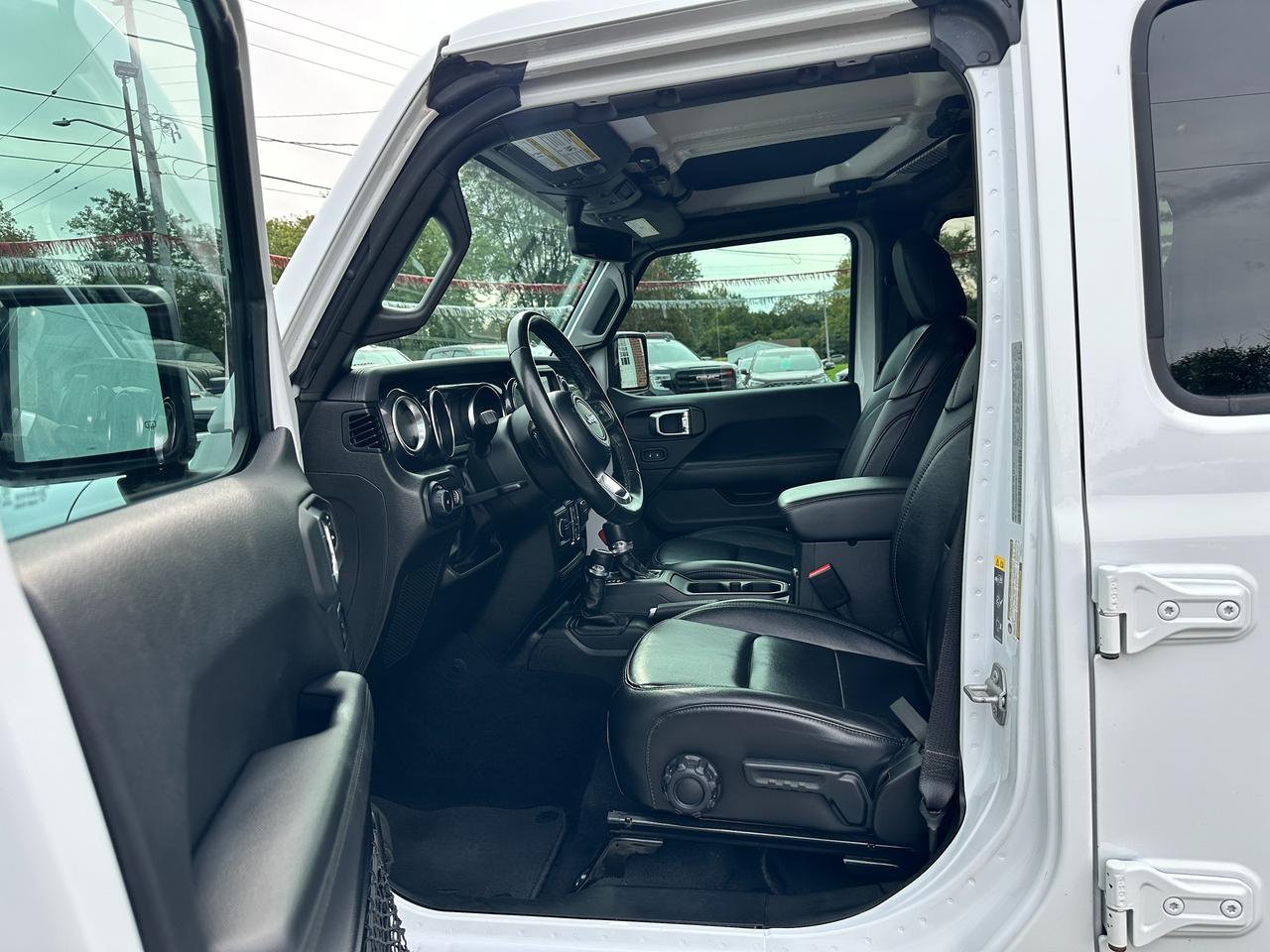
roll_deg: +4.2
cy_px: 476
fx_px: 881
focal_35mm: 24
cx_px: 635
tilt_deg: -6.2
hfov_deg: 71.6
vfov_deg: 56.8
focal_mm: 6.86
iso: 80
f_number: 1.78
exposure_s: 1/690
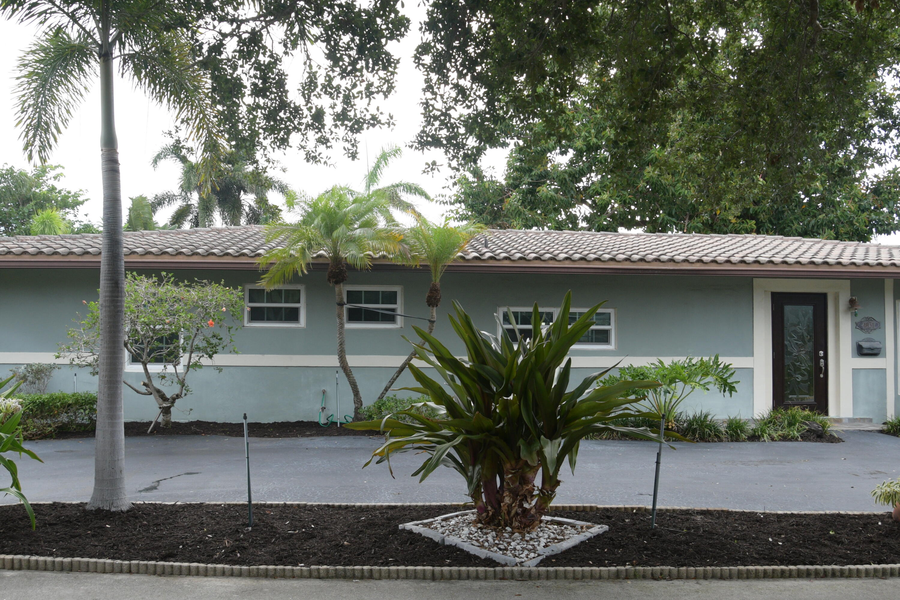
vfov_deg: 36.9
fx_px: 900
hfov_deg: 53.1
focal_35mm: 36
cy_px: 300
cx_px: 450
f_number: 8
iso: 500
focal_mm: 18
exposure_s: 1/200
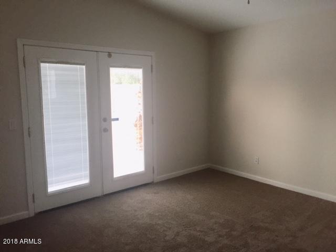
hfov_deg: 61.7
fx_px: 281
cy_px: 126
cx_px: 168
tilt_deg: -8.0
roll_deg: +0.4
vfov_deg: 48.2
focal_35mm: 29
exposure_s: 1/30
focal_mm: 4.15
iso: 50
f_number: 2.2
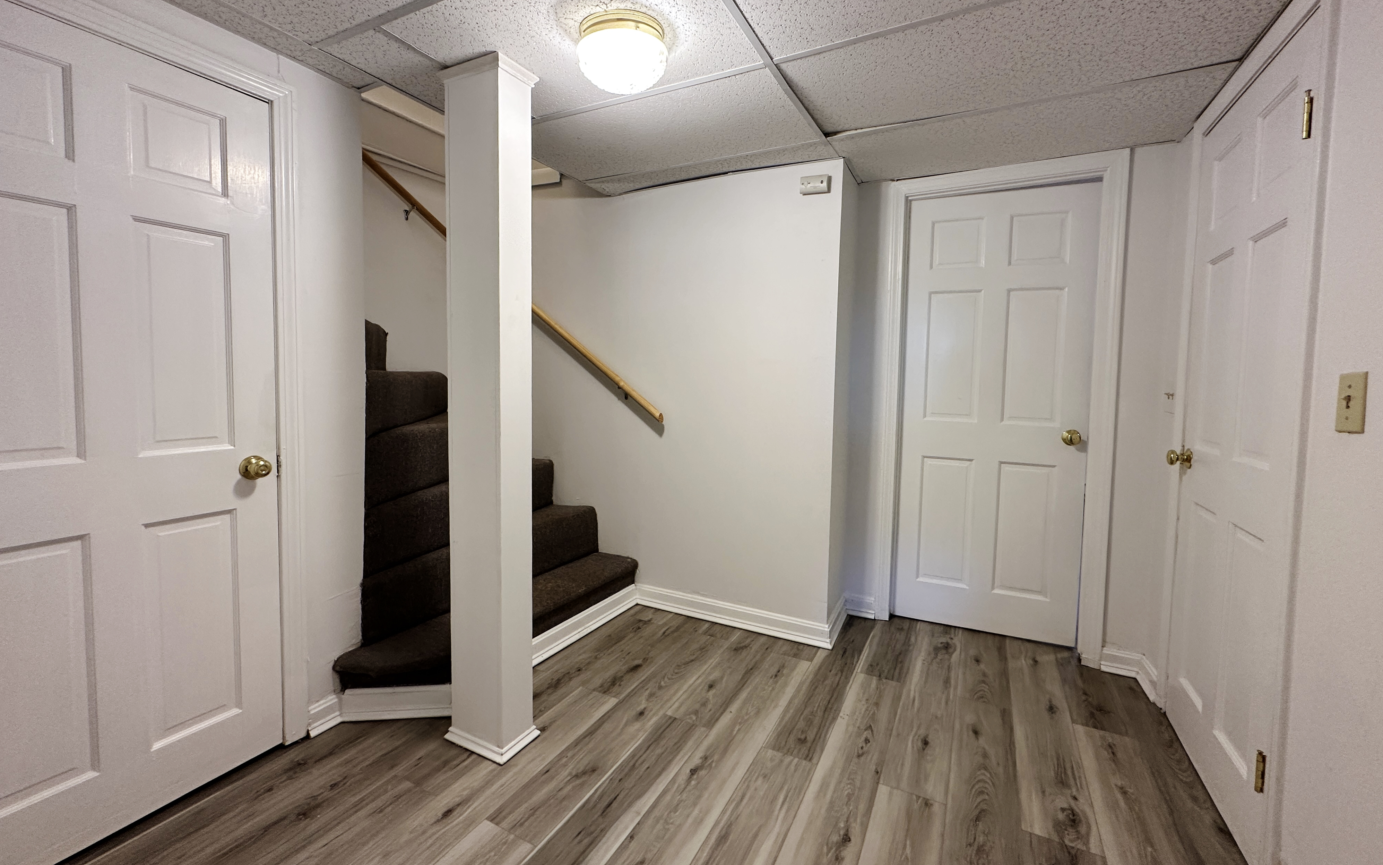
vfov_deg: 74.7
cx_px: 697
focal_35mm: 15
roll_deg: -1.3
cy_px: 404
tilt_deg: -2.8
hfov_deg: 101.5
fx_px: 565
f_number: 2.2
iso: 160
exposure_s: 1/60
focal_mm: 2.22
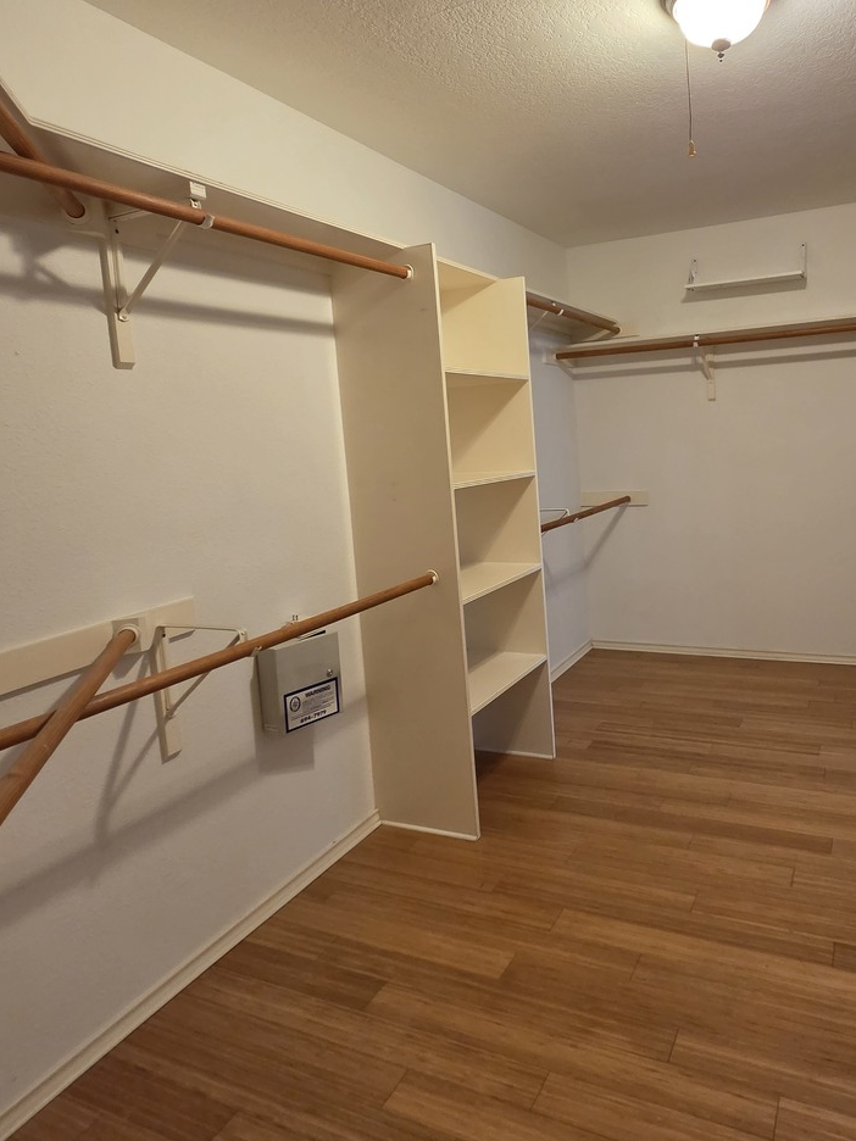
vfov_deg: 81.1
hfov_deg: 63.9
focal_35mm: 20
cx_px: 587
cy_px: 477
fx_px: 659
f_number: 2.2
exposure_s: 1/60
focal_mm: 2.2
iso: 400
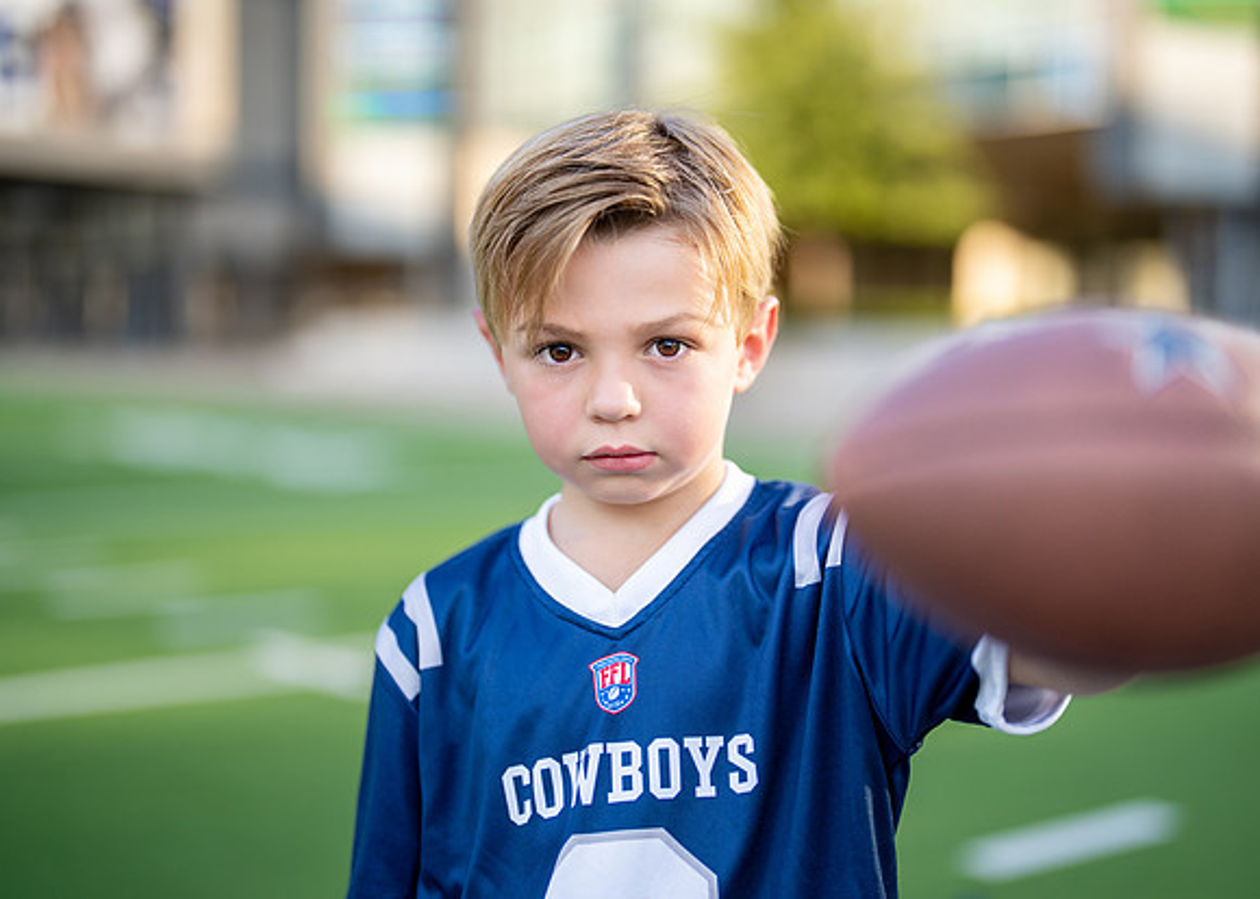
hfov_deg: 35.8
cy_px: 449
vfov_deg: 26.0
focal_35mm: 55
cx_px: 659
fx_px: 1951
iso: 100
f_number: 1.2
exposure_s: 1/1600
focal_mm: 50
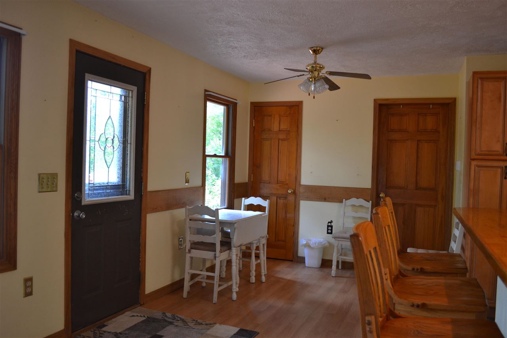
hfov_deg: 61.9
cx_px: 254
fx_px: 422
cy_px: 169
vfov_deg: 43.6
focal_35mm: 30
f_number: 3.8
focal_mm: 20
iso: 400
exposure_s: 1/40
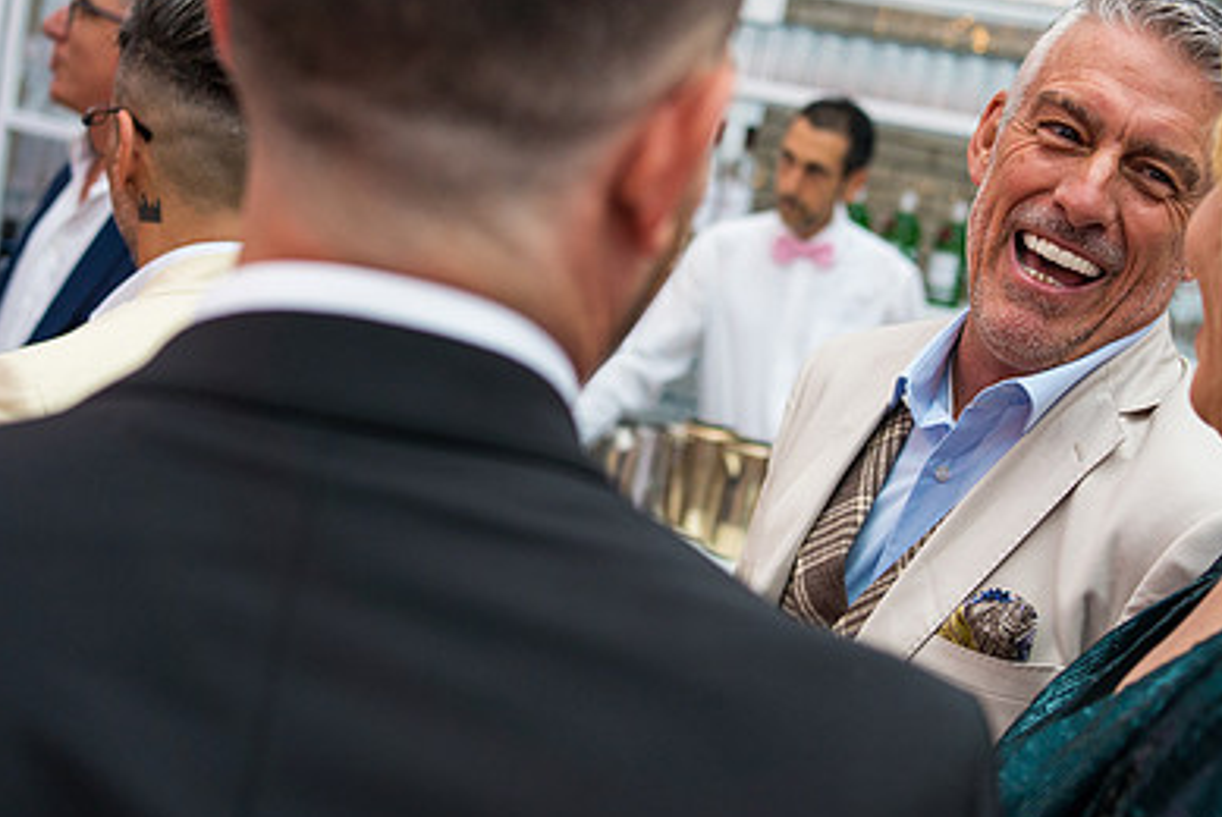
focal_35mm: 55
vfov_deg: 24.6
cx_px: 705
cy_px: 361
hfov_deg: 36.1
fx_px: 1868
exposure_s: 1/320
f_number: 2.8
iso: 400
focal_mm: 35
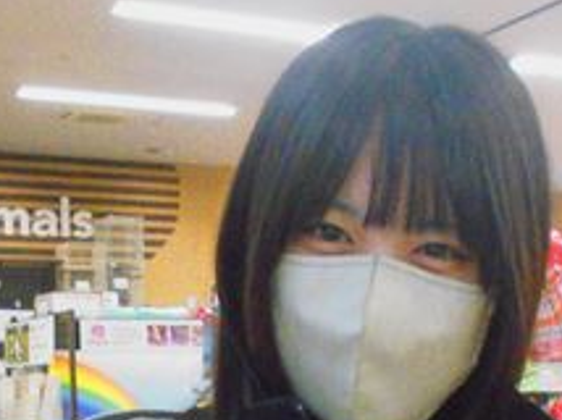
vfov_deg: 19.6
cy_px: 412
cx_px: 355
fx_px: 1184
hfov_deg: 26.6
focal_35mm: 73
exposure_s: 1/50
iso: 800
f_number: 3.2
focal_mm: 4.6
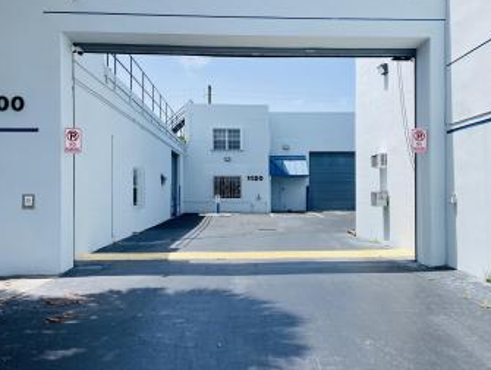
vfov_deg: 45.5
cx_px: 264
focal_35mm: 31
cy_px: 191
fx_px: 440
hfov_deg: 58.2
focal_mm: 4.2
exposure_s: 1/3300
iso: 32
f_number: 1.6
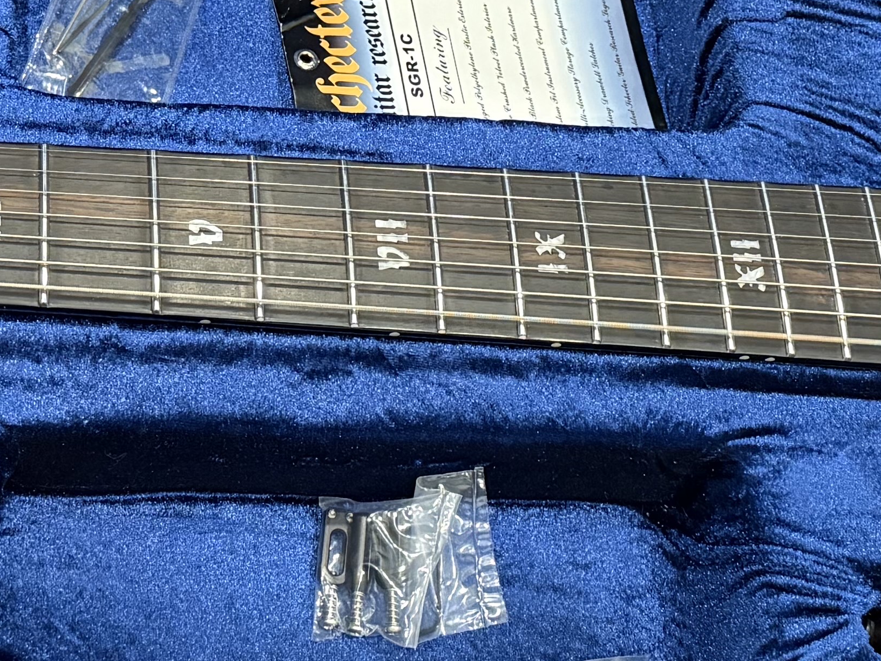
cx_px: 398
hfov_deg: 23.3
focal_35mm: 84
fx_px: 2138
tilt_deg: -57.0
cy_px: 176
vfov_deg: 17.5
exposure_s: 1/33
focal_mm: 6.76
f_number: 1.78
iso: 800
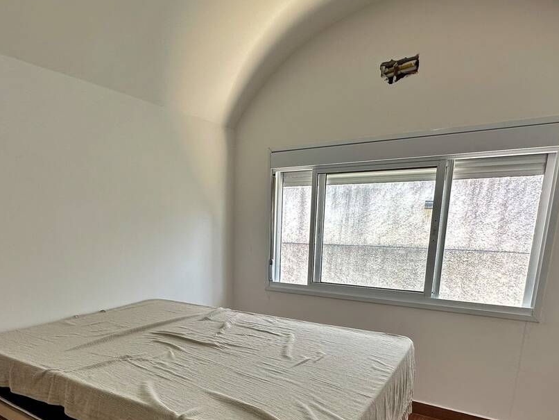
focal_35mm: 25
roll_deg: -0.4
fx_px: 404
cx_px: 231
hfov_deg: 68.9
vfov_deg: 52.8
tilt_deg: -12.1
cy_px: 308
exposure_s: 1/99
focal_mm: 2.22
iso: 40
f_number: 2.2
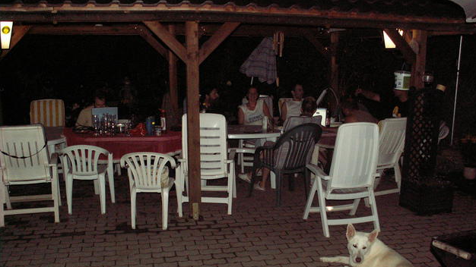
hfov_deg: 51.6
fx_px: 492
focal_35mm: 39
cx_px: 243
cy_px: 181
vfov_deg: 30.2
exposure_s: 1/40
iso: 160
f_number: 2.8
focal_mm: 5.86
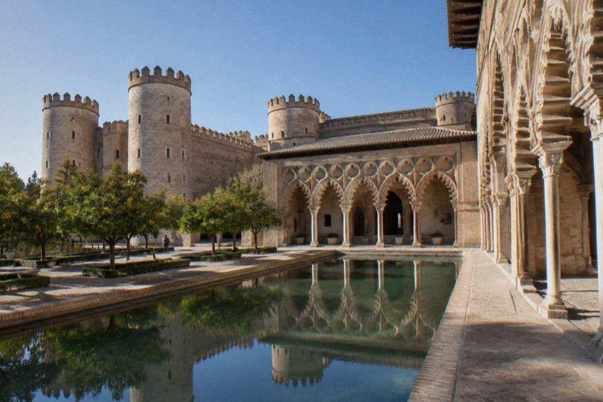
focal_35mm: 35
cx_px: 302
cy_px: 201
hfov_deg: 54.5
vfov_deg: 37.8
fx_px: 586
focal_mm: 35
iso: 400
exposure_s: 1/500
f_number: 7.1
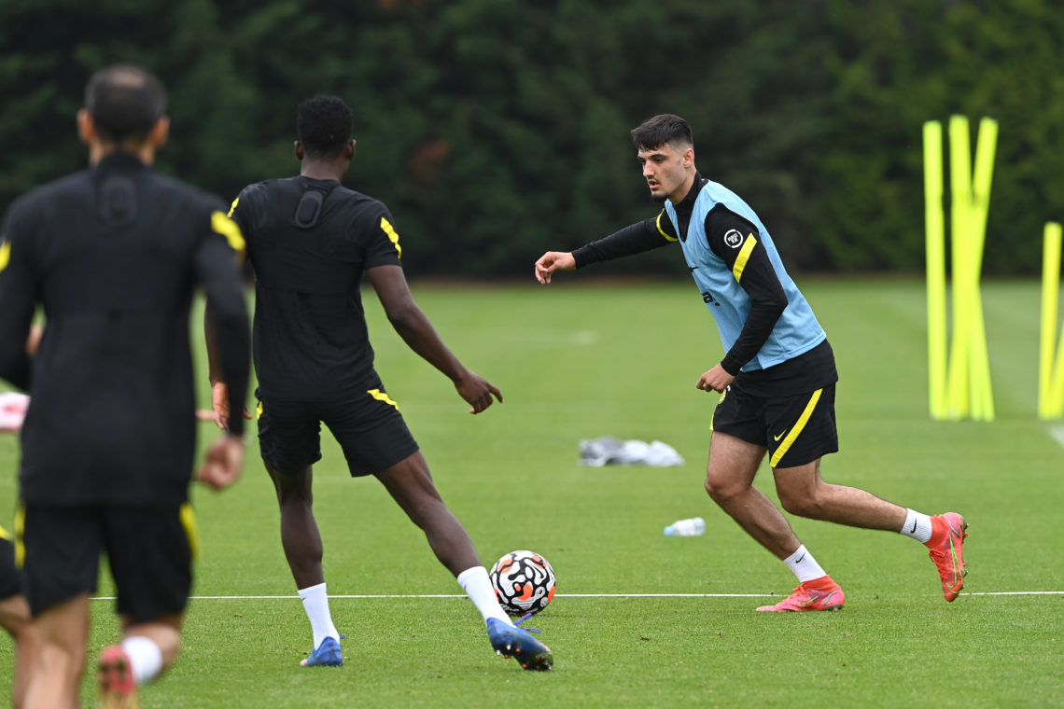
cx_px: 532
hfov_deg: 5.2
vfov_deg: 3.4
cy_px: 354
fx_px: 11821
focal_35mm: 400
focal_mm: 400
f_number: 5
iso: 640
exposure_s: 1/1600
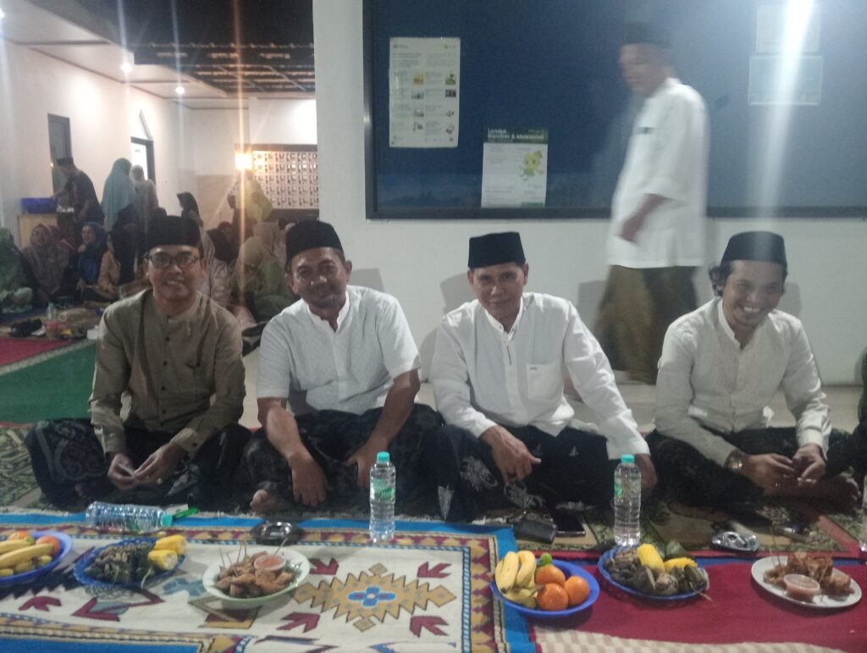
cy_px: 326
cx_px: 434
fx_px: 702
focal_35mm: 28
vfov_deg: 49.9
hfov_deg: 63.4
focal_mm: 3.98
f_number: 1.8
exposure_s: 1/25
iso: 1870
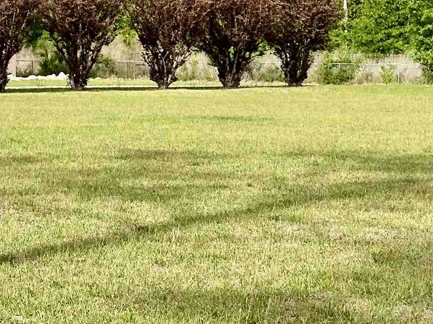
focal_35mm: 146
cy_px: 14
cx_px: -198
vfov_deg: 10.1
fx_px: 1826
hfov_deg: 12.9
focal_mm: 6.86
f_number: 1.78
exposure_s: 1/4566
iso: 64
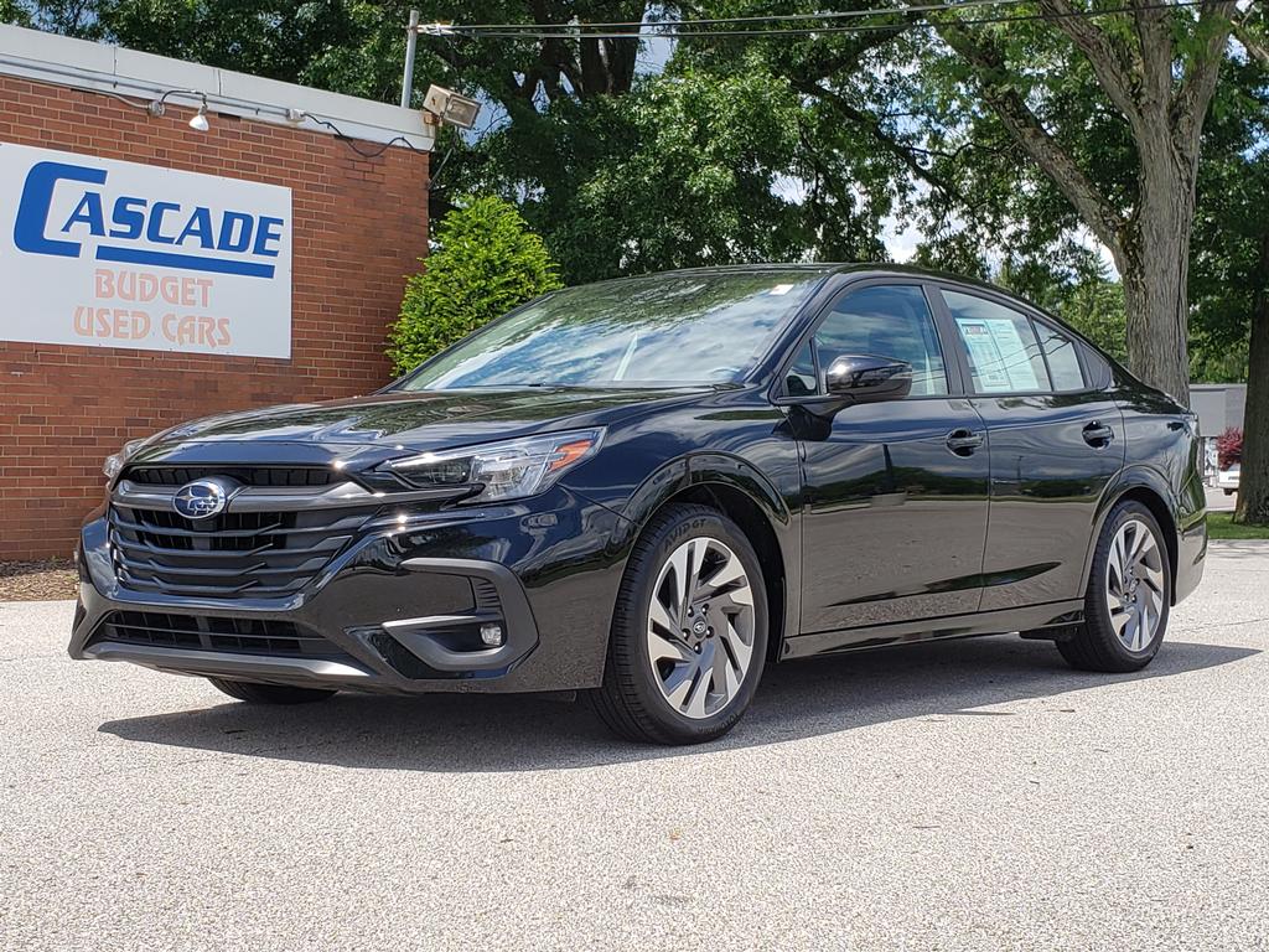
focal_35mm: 26
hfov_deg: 67.3
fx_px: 953
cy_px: 476
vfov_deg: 53.1
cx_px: 634
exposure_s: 1/1079
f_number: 2.4
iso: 50
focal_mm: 4.3
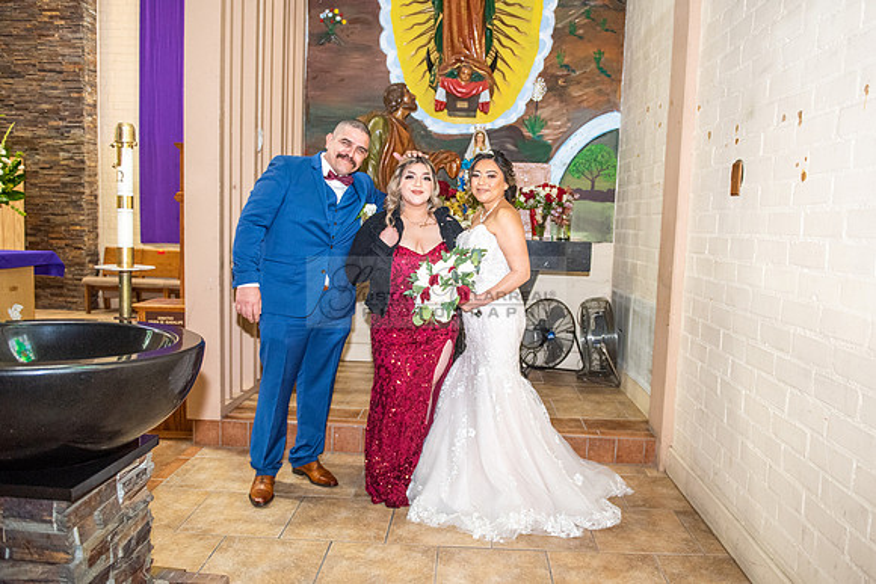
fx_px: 648
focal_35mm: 27
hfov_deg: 68.1
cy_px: 294
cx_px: 465
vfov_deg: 48.6
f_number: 2.8
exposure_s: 1/160
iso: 2000
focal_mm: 24
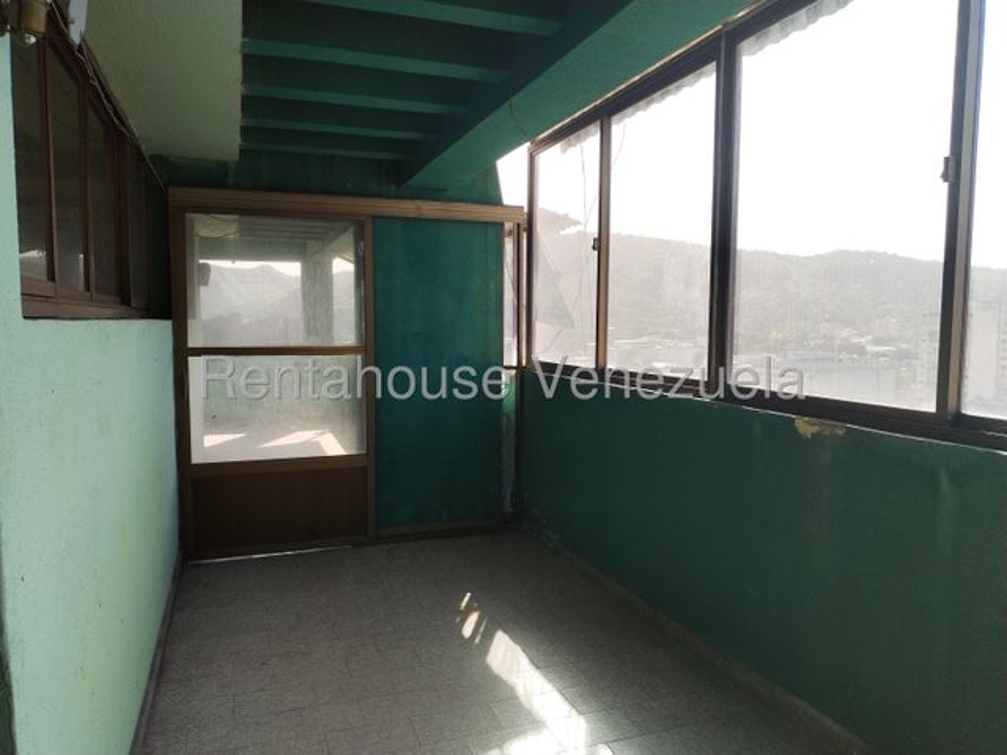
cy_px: 378
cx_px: 504
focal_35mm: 29
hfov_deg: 61.7
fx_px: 844
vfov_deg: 48.2
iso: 100
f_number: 1.8
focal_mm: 4.75
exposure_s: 1/568
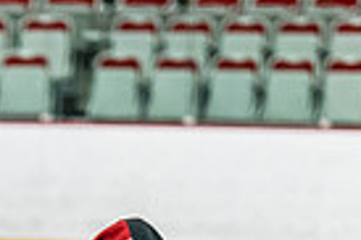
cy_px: 476
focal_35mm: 475
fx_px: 4757
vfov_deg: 2.9
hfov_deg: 4.3
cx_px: -66
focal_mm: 112
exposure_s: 1/640
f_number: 2.8
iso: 2200
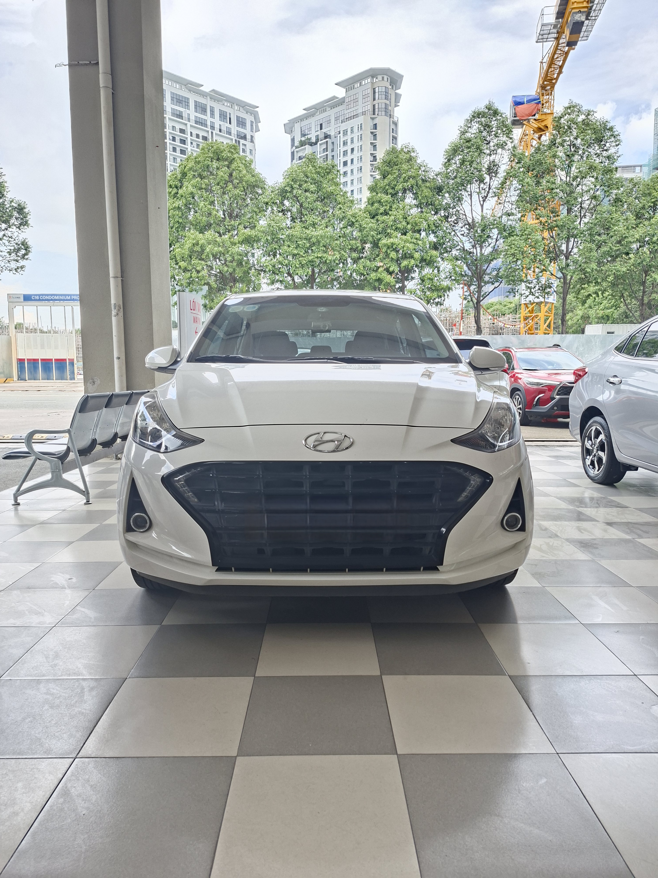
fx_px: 583
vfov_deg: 73.9
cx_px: 329
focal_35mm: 23
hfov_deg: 58.9
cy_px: 439
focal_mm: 5.54
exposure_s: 1/164
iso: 40
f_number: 1.8
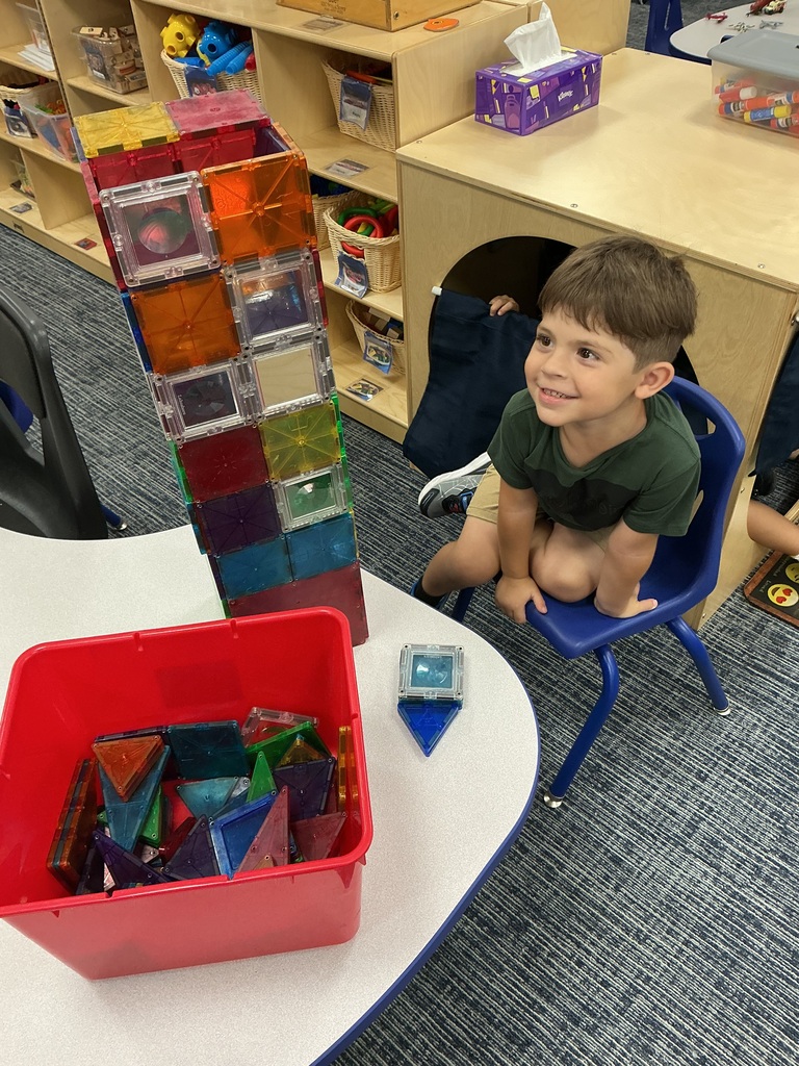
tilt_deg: -44.0
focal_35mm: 29
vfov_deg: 61.7
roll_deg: +2.9
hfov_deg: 48.2
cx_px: 400
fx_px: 892
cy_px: 533
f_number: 1.8
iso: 80
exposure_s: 1/60
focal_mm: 3
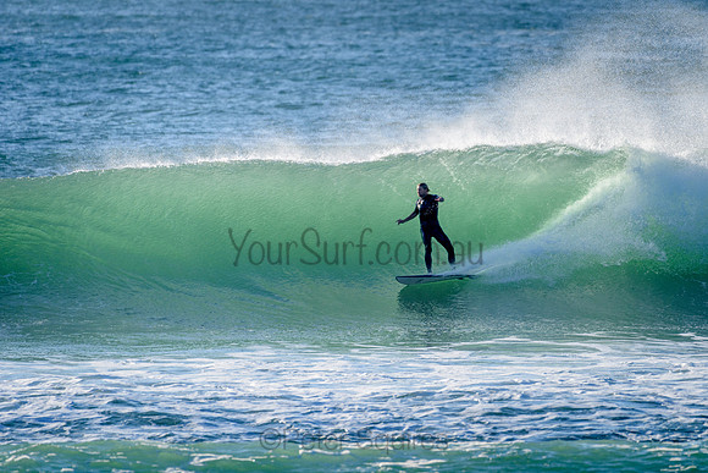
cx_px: 429
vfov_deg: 2.3
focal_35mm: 609
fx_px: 11984
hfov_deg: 3.4
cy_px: 186
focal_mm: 500
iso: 180
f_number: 5.6
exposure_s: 1/1250
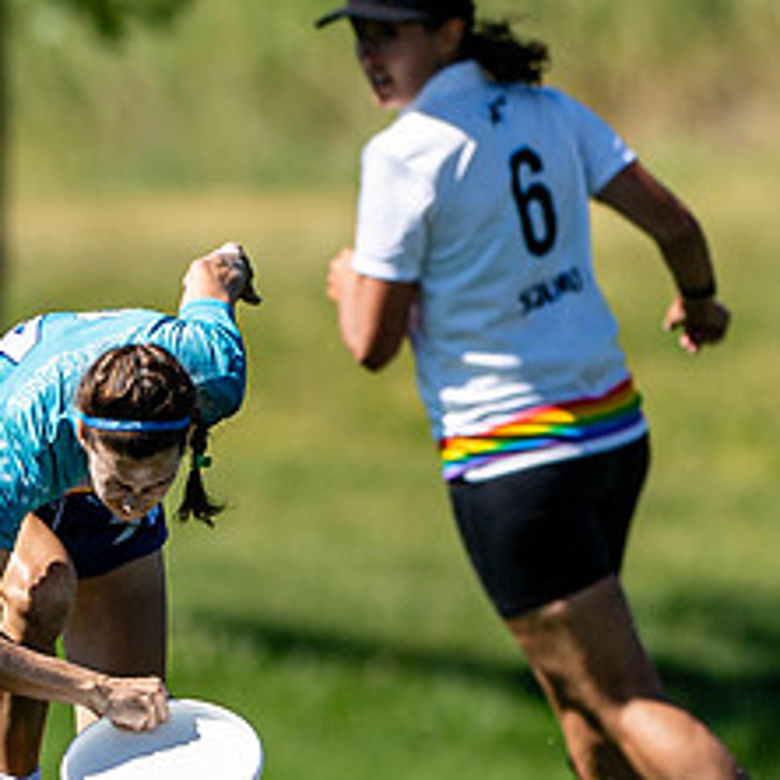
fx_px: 52057
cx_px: -495
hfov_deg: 0.9
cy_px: 406
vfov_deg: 0.9
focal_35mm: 2042
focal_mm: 400
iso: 100
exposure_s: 1/2500
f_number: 2.8
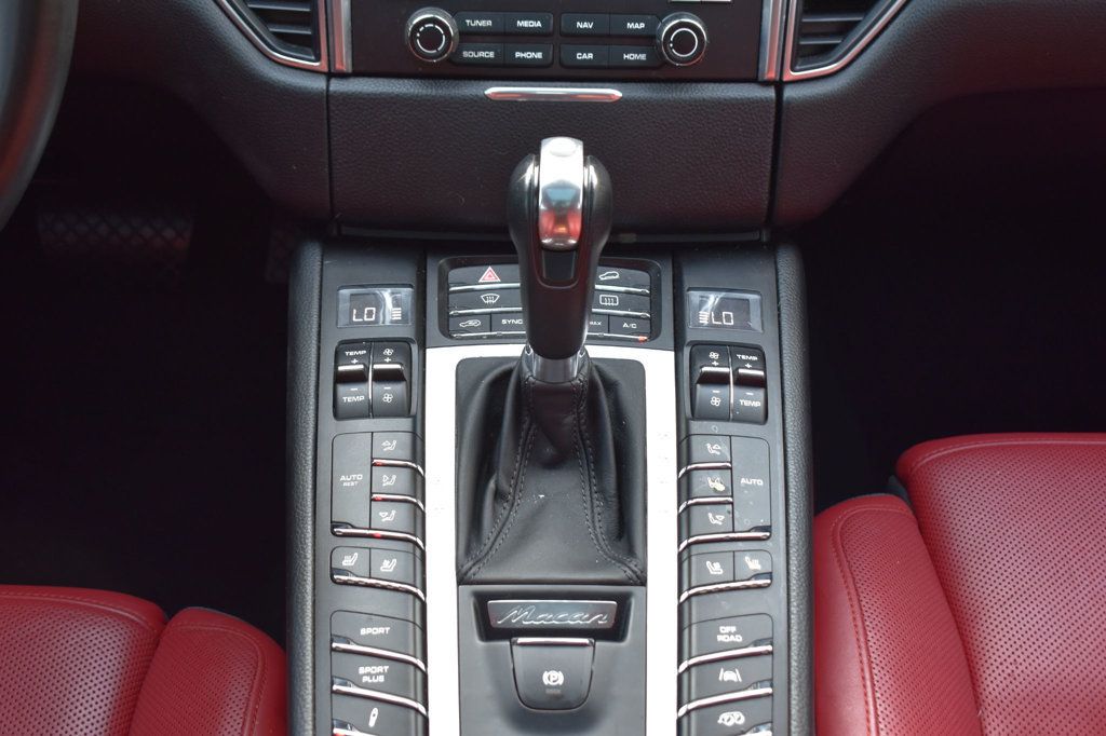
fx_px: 1474
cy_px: 368
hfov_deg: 41.1
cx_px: 553
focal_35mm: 48
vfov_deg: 28.1
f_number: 6.3
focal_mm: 32
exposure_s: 1/15
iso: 450
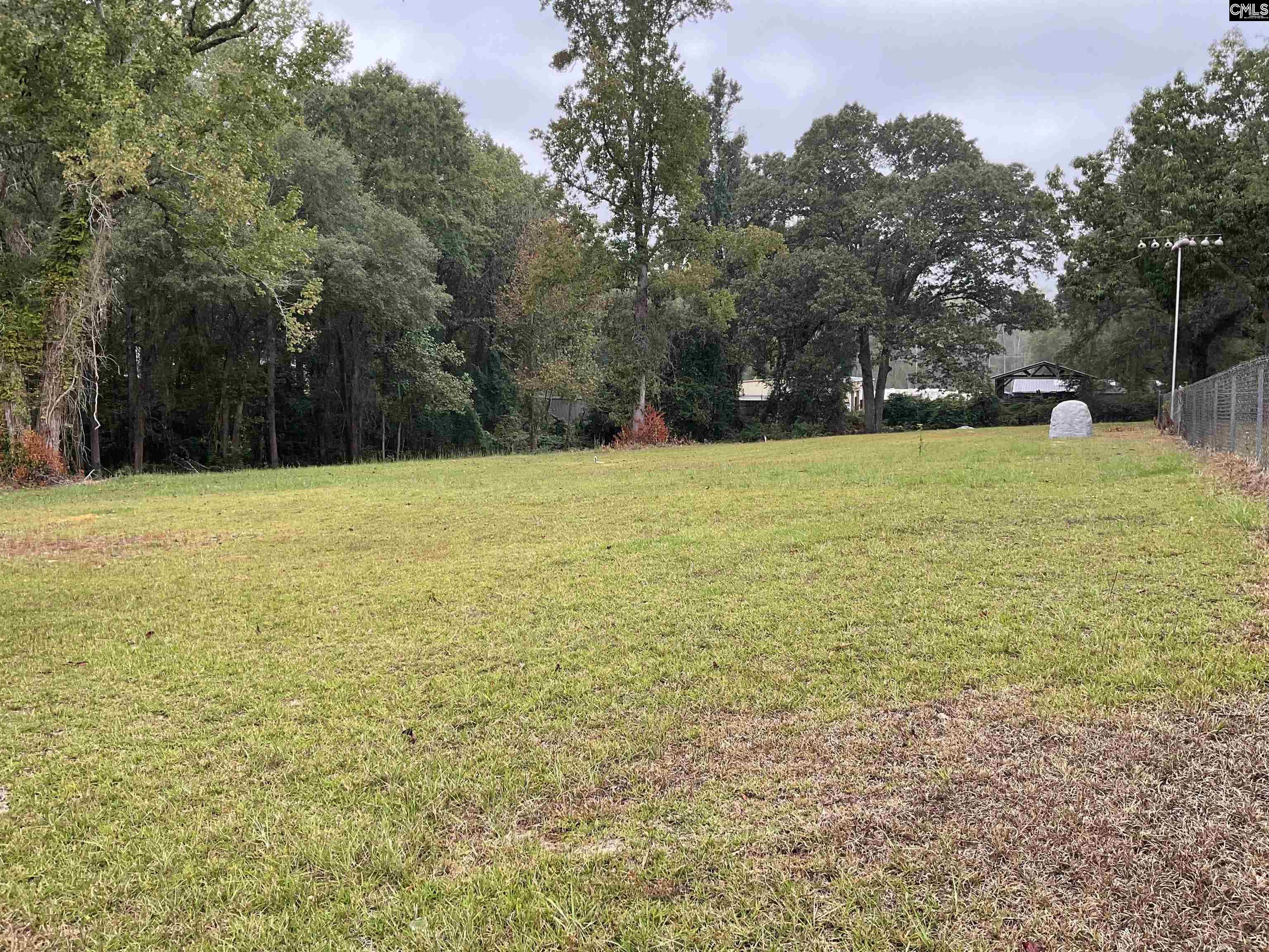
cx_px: 634
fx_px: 1063
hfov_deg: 61.7
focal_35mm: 29
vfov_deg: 48.2
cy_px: 476
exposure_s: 1/188
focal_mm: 3
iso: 16
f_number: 1.8
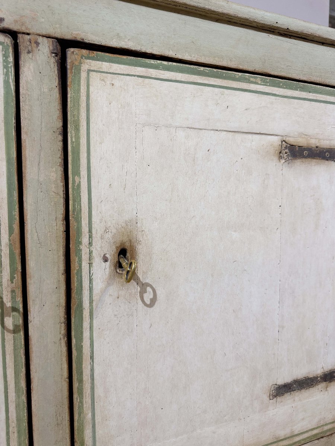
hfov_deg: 56.8
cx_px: 168
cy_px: 223
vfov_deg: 71.6
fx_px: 310
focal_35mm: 24
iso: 125
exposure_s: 1/50
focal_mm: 6.86
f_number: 1.8
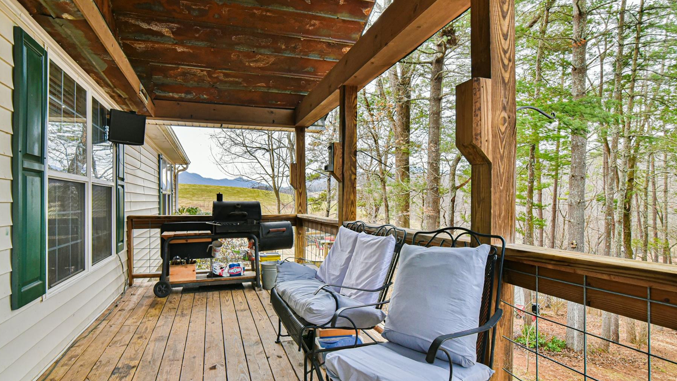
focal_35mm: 19
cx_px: 325
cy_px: 207
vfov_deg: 58.2
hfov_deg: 89.5
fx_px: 341
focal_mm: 16
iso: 1600
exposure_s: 1/400
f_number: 10
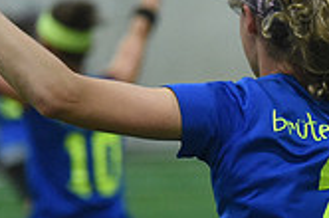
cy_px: 164
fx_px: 4141
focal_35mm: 454
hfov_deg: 4.5
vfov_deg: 3.0
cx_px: 293
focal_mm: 130
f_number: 2.8
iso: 10000
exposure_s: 1/500
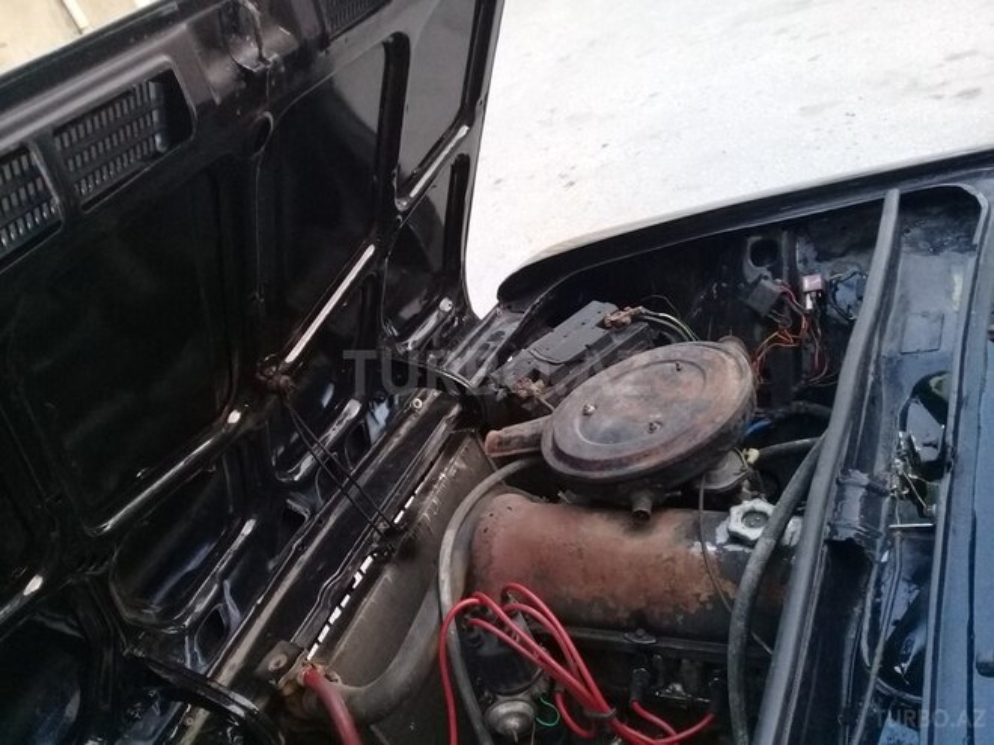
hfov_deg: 58.4
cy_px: 372
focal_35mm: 31
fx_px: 890
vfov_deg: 45.4
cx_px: 497
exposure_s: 1/25
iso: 200
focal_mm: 3.3
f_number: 2.2
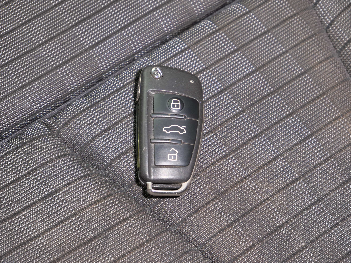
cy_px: 132
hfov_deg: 16.4
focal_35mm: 120
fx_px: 1217
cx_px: 176
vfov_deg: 12.3
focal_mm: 60
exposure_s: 1/30
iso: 400
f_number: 5.6
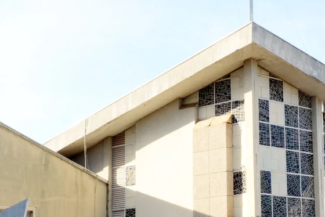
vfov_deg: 13.7
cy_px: 141
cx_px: 215
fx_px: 903
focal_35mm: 100
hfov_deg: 20.3
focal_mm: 35
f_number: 16
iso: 500
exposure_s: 1/125
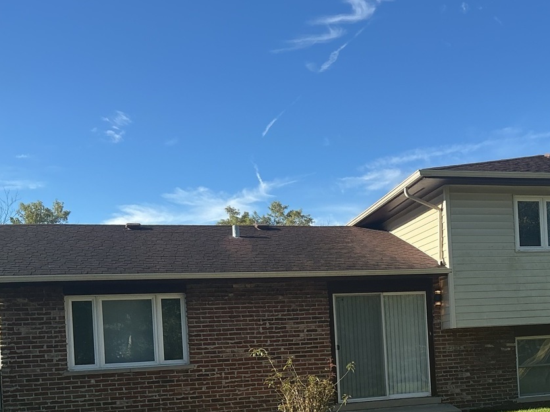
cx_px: 442
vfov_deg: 28.3
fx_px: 794
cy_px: 344
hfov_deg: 36.8
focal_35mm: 50
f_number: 1.8
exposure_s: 1/1098
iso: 25
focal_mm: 3
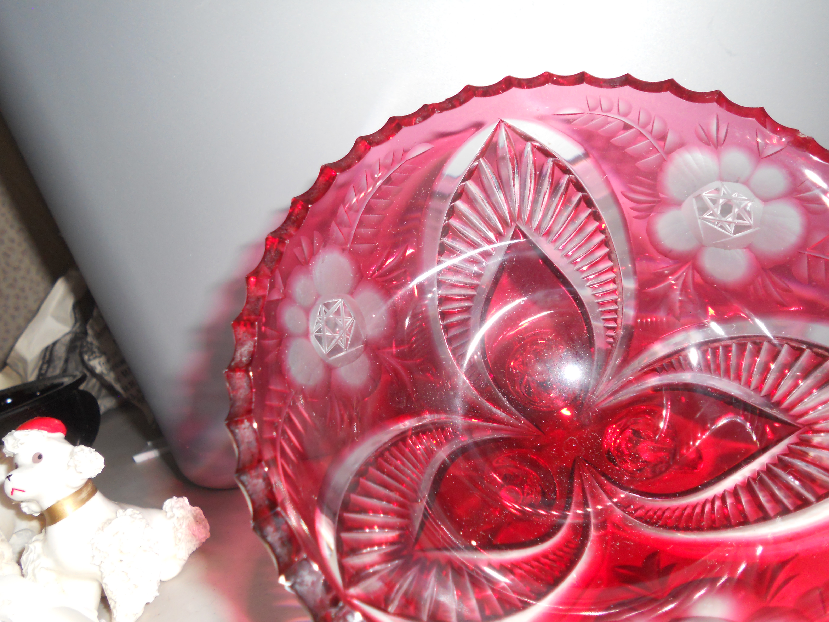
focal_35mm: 32
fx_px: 766
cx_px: 414
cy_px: 311
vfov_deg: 44.2
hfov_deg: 56.8
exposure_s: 1/25
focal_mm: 5.8
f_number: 8.8
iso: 200
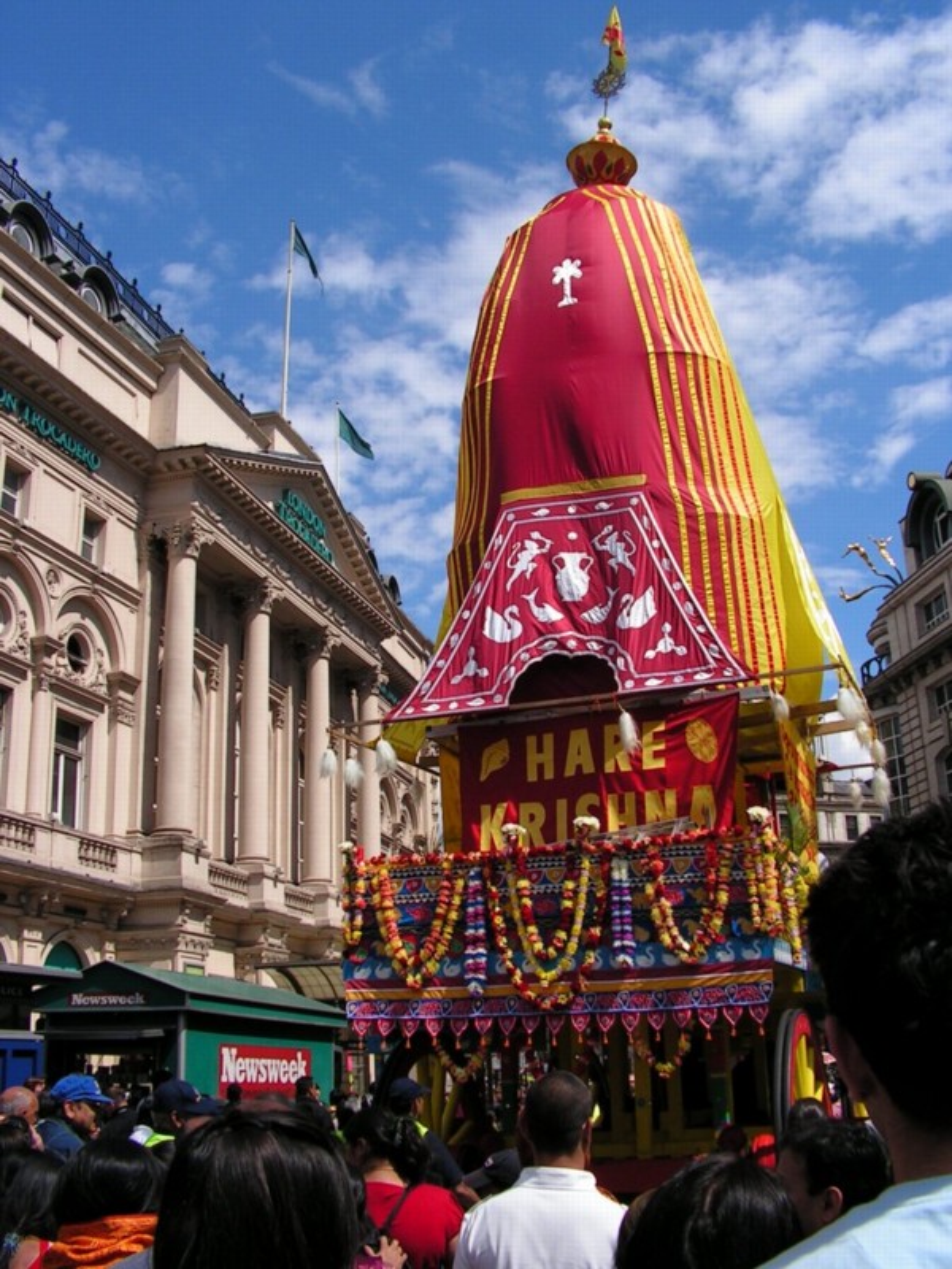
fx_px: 1320
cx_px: 476
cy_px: 634
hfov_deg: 39.7
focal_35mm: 36
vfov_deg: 51.4
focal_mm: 6
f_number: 4.8
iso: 64
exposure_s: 1/800
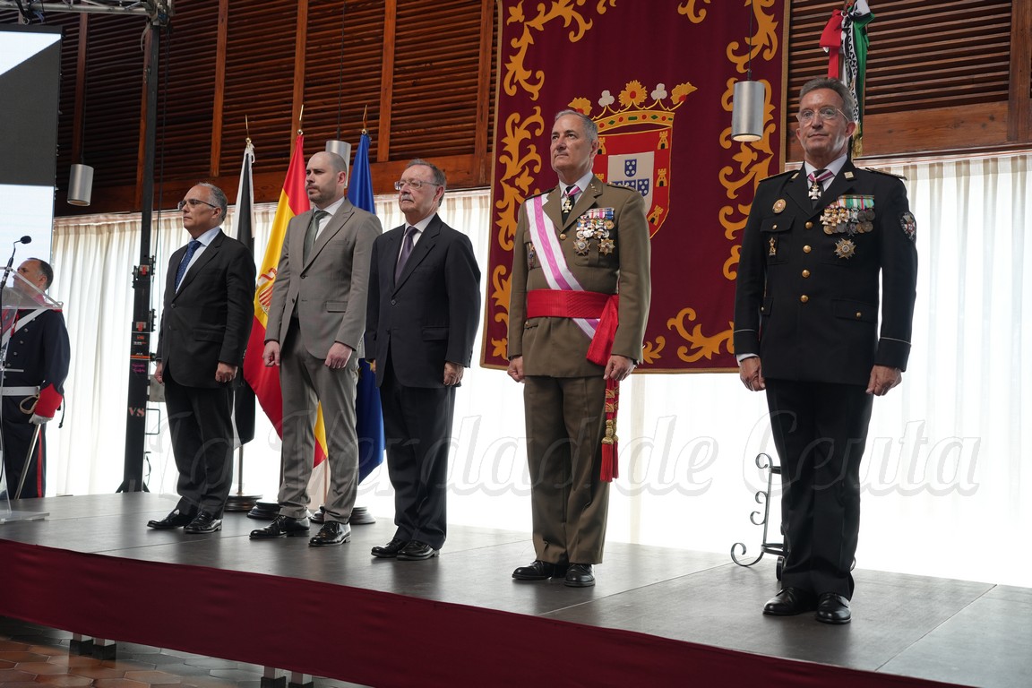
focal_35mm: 39
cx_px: 516
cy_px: 344
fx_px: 1118
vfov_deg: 34.2
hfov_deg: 49.6
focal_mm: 39
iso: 640
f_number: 4
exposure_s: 1/160
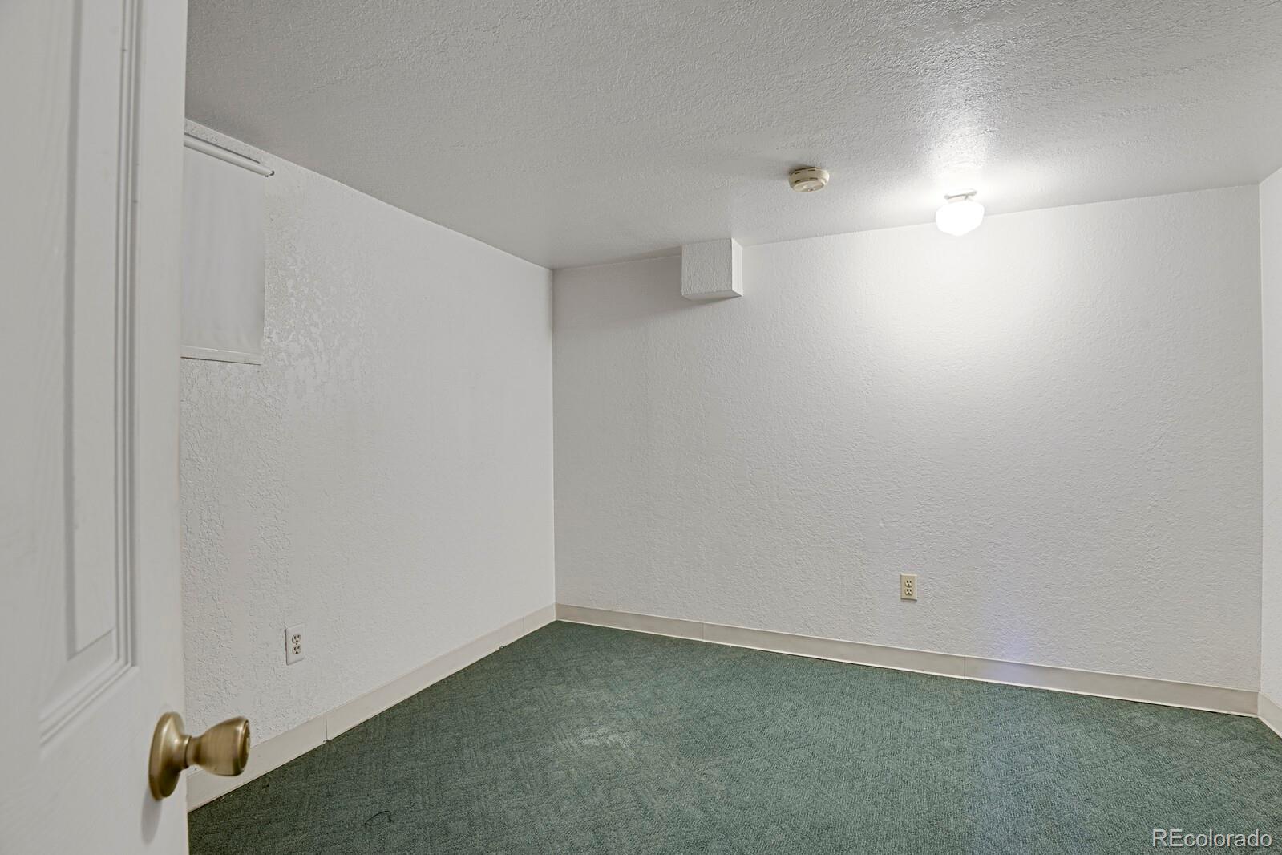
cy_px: 428
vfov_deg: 70.4
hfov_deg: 93.3
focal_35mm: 17
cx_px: 641
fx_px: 605
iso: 250
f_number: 8
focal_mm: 17
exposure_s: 20
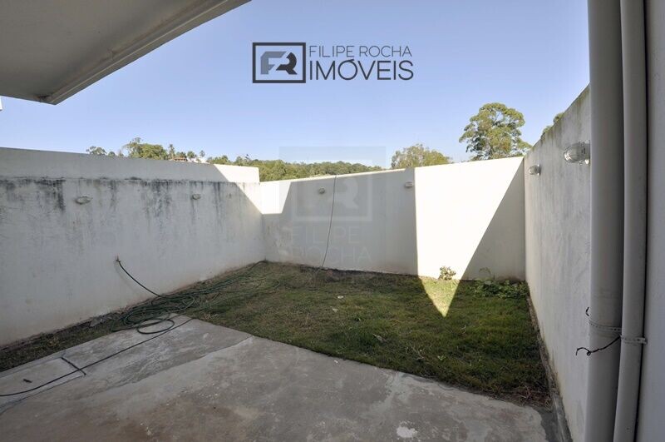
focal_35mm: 15
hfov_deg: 100.5
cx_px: 332
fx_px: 277
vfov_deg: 77.2
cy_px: 221
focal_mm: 10
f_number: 8
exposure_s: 1/250
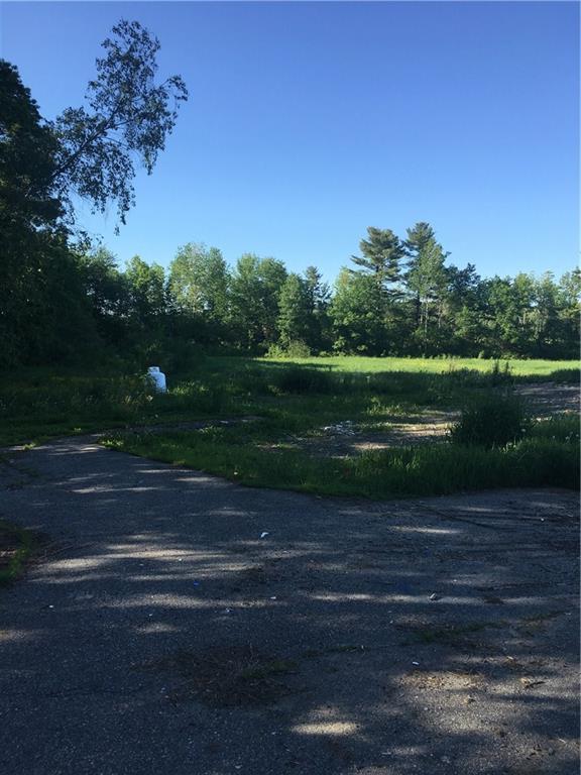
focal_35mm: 29
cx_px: 290
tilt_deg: -5.4
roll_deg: +0.1
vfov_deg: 61.7
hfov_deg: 48.2
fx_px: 649
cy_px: 388
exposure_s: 1/845
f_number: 2.2
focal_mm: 4.15
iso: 25
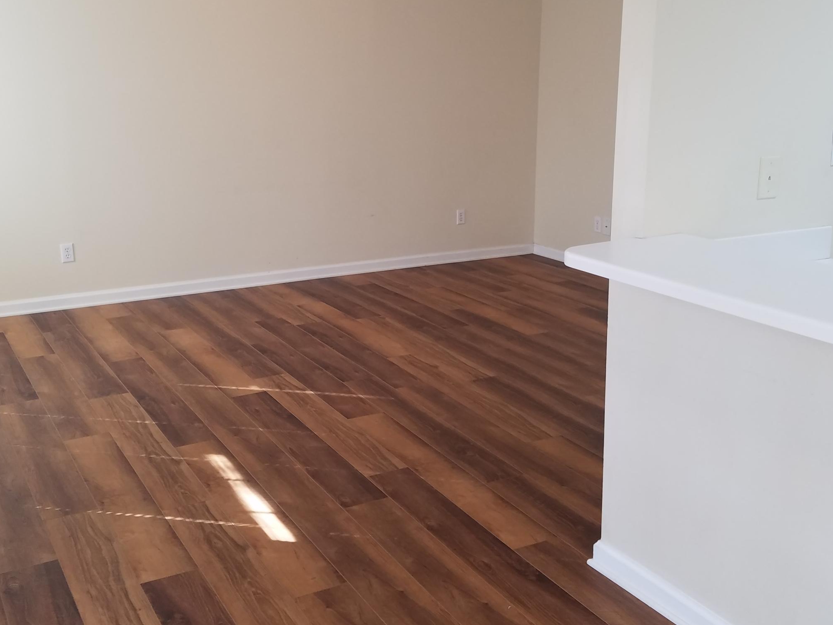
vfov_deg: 36.5
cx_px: 423
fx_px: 938
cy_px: 220
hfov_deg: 47.9
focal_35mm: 39
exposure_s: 1/60
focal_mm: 4.2
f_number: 1.7
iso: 80
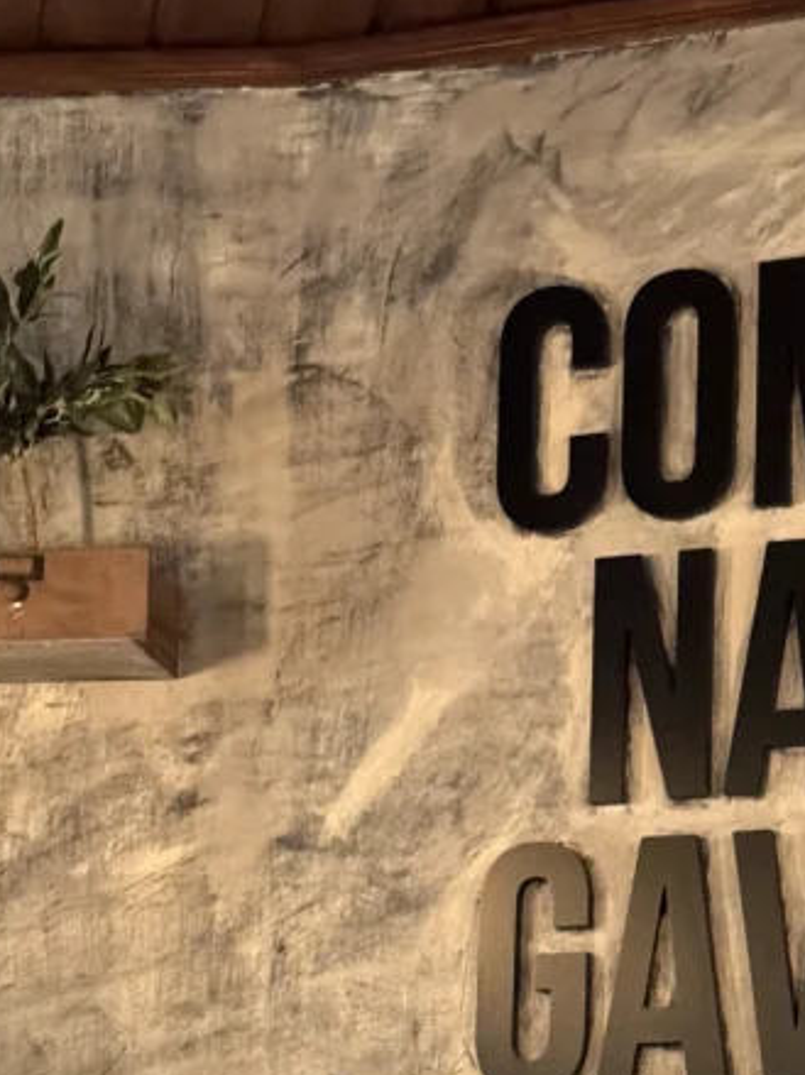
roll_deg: -0.7
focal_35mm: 112
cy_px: 1011
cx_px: 869
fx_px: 3474
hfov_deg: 13.0
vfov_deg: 17.3
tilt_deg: +11.1
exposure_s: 1/25
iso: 640
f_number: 1.78
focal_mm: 6.86
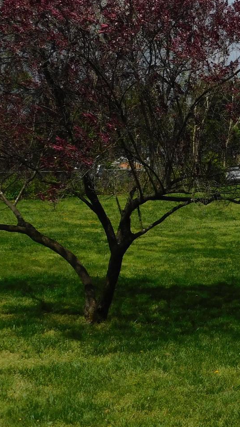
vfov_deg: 25.2
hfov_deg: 13.4
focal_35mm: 84
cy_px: 155
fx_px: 950
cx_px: 382
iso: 125
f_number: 7
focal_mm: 6.3
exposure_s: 1/640
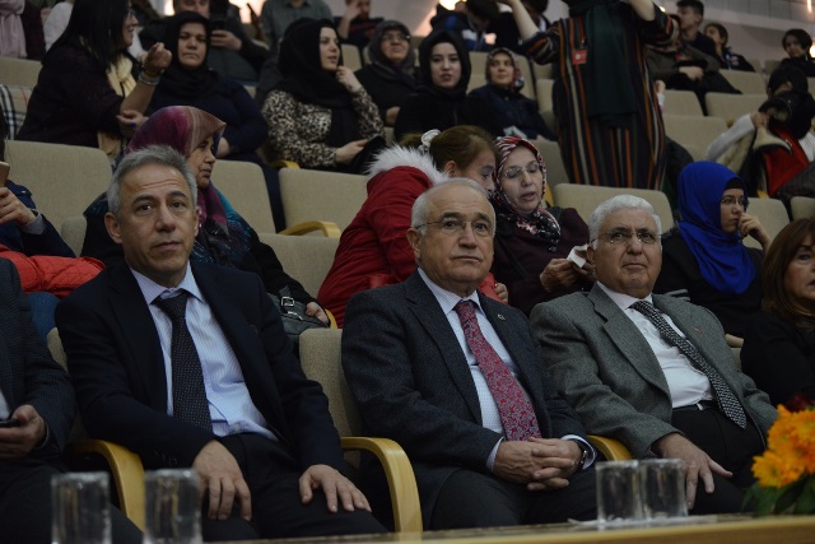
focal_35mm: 70
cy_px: 272
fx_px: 1585
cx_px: 408
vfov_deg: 19.5
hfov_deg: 28.8
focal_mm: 70
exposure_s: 1/30
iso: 2000
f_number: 4.5
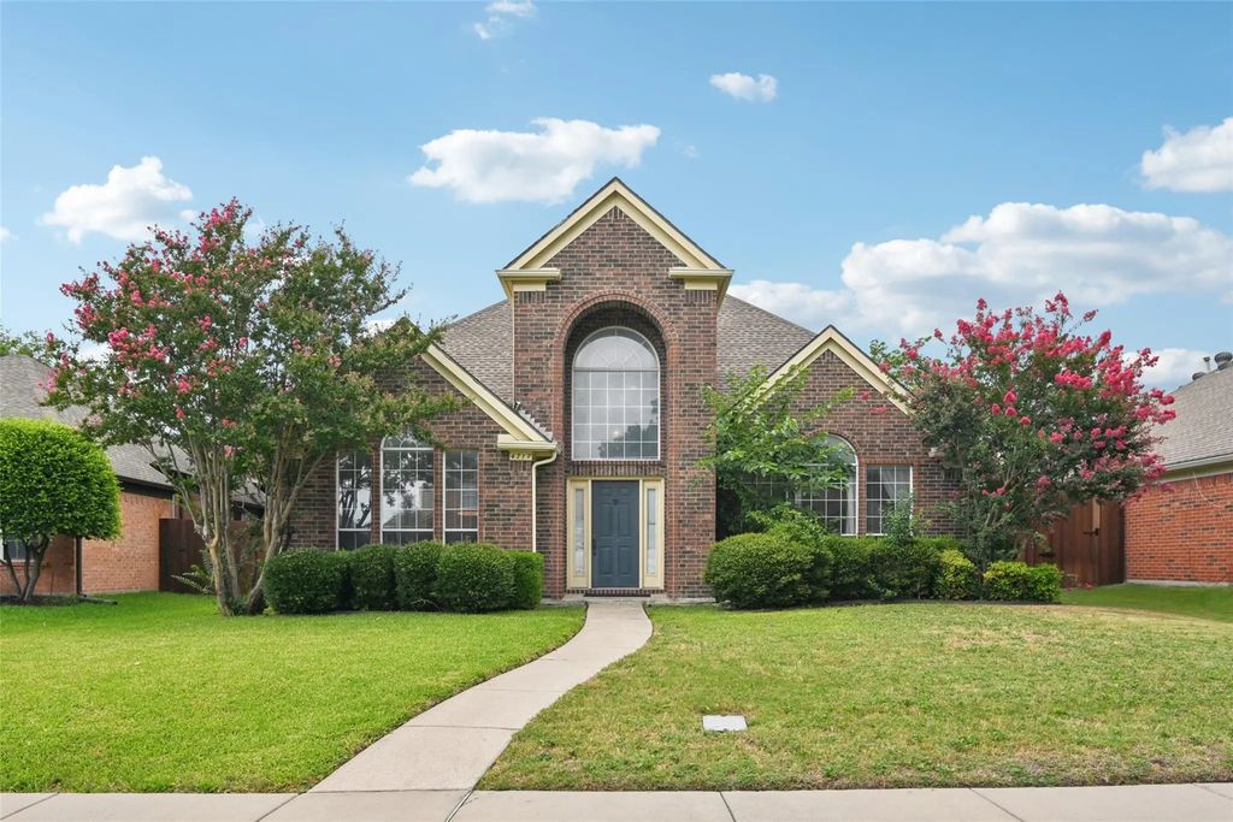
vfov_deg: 57.2
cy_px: 411
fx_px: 754
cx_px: 616
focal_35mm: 22
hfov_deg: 78.6
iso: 400
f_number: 8
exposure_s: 1/640
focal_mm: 22
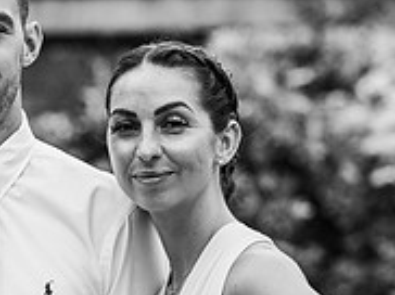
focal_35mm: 261
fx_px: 2974
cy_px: 306
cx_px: 104
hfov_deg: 7.6
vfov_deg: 5.7
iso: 100
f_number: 2.2
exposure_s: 1/1600
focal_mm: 85
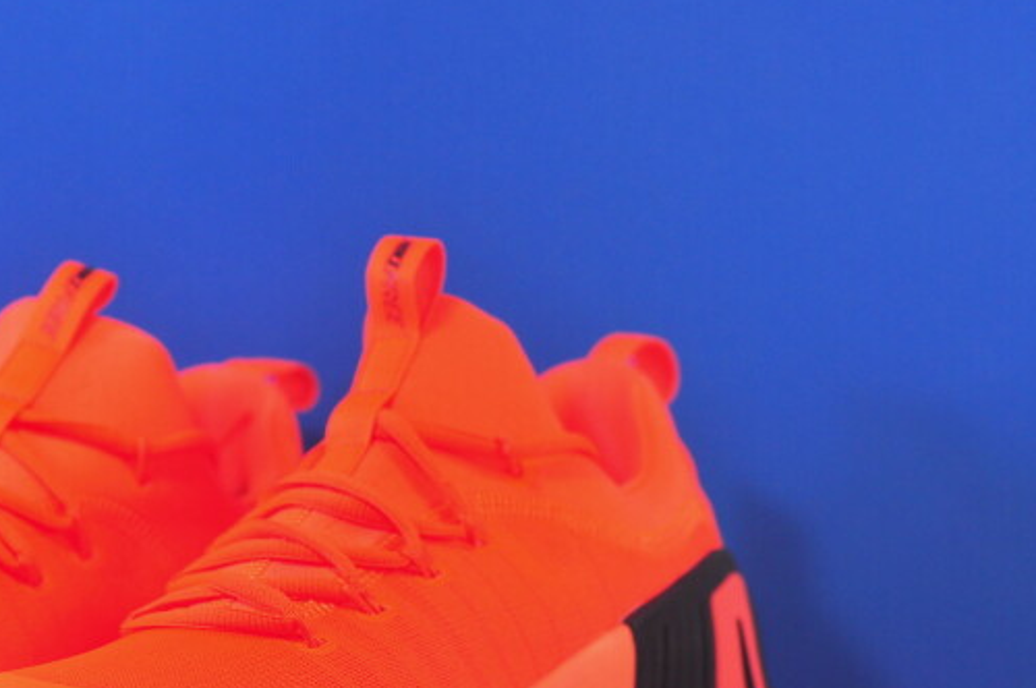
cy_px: 457
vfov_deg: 11.4
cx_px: 218
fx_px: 3449
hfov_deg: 17.0
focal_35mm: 120
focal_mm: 50
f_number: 3.2
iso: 250
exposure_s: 1/250
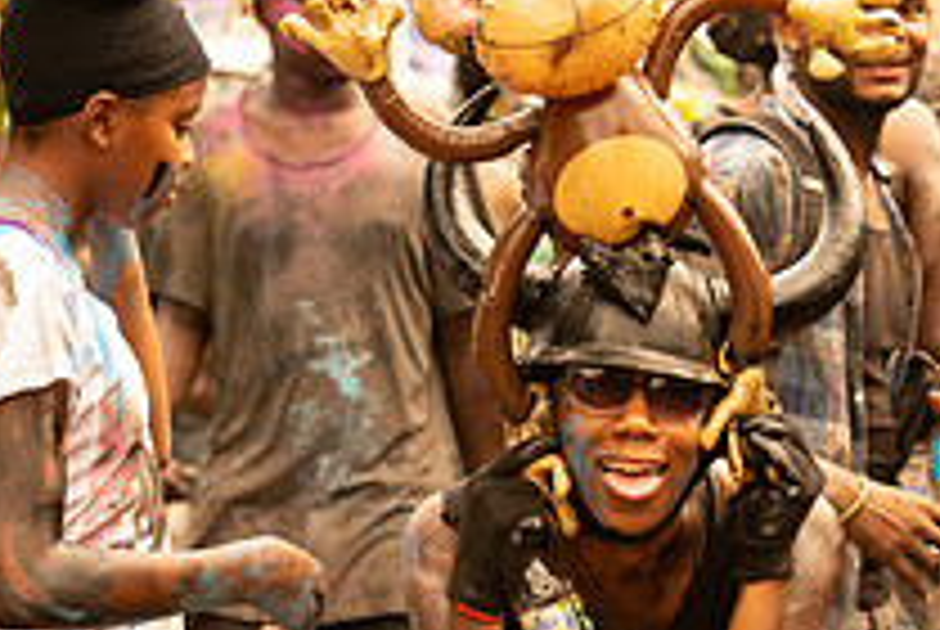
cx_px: 627
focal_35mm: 204
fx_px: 5334
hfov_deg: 10.1
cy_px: 706
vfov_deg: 6.7
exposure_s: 1/160
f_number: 5.6
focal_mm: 95
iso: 220
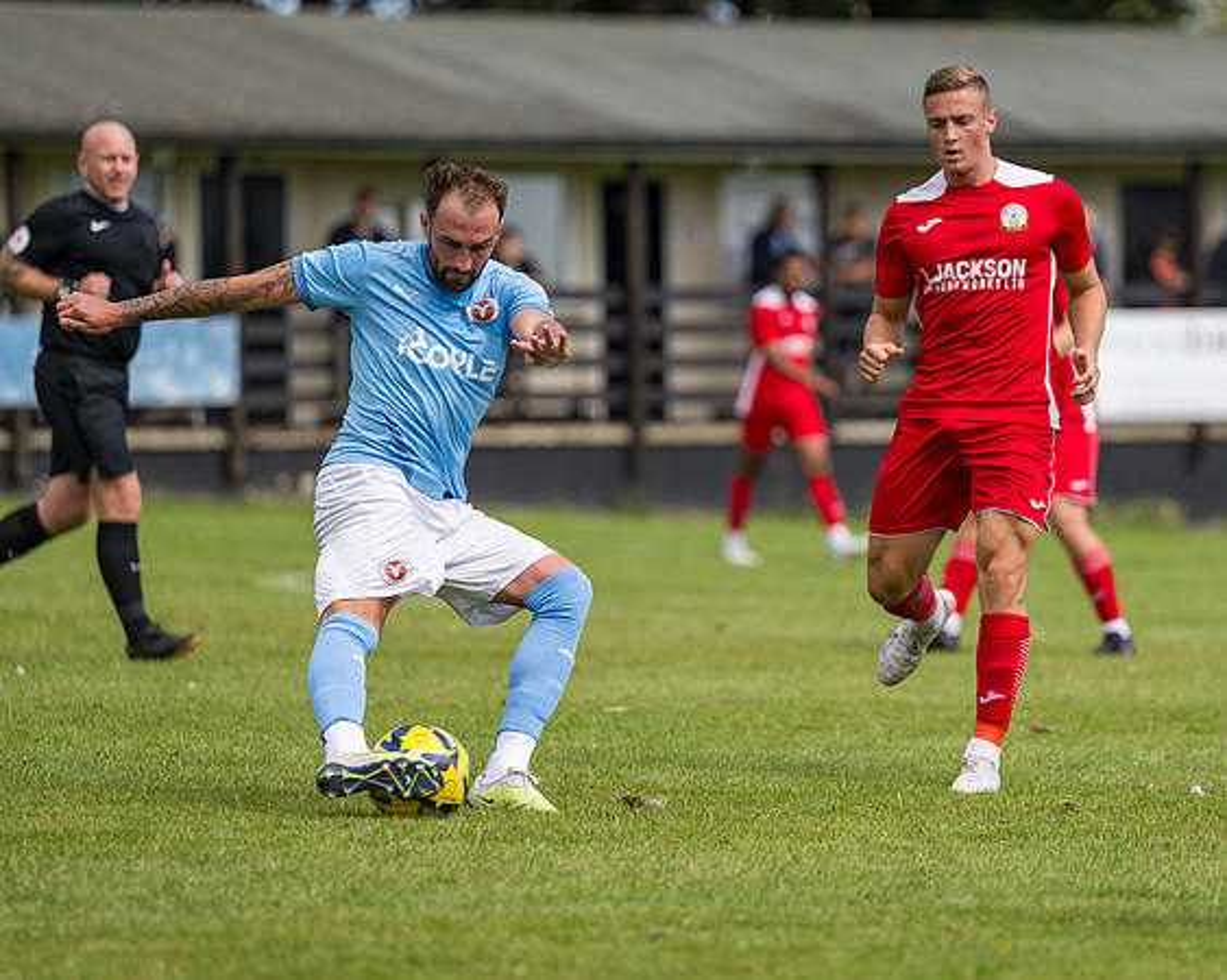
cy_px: 451
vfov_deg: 5.5
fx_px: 10249
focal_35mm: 282
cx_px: 720
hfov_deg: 6.9
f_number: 2.8
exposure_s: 1/2000
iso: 125
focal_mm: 180
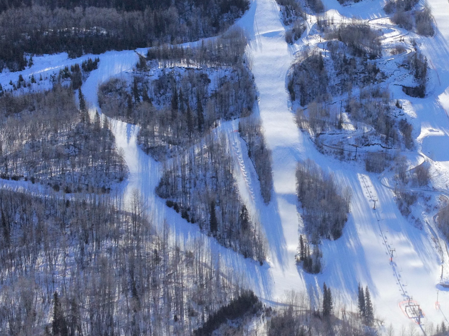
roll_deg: +2.0
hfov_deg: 29.5
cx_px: 315
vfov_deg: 22.6
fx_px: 843
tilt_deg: -13.7
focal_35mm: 65
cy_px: 136
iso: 50
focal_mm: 4.28
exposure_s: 1/2404
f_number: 2.4
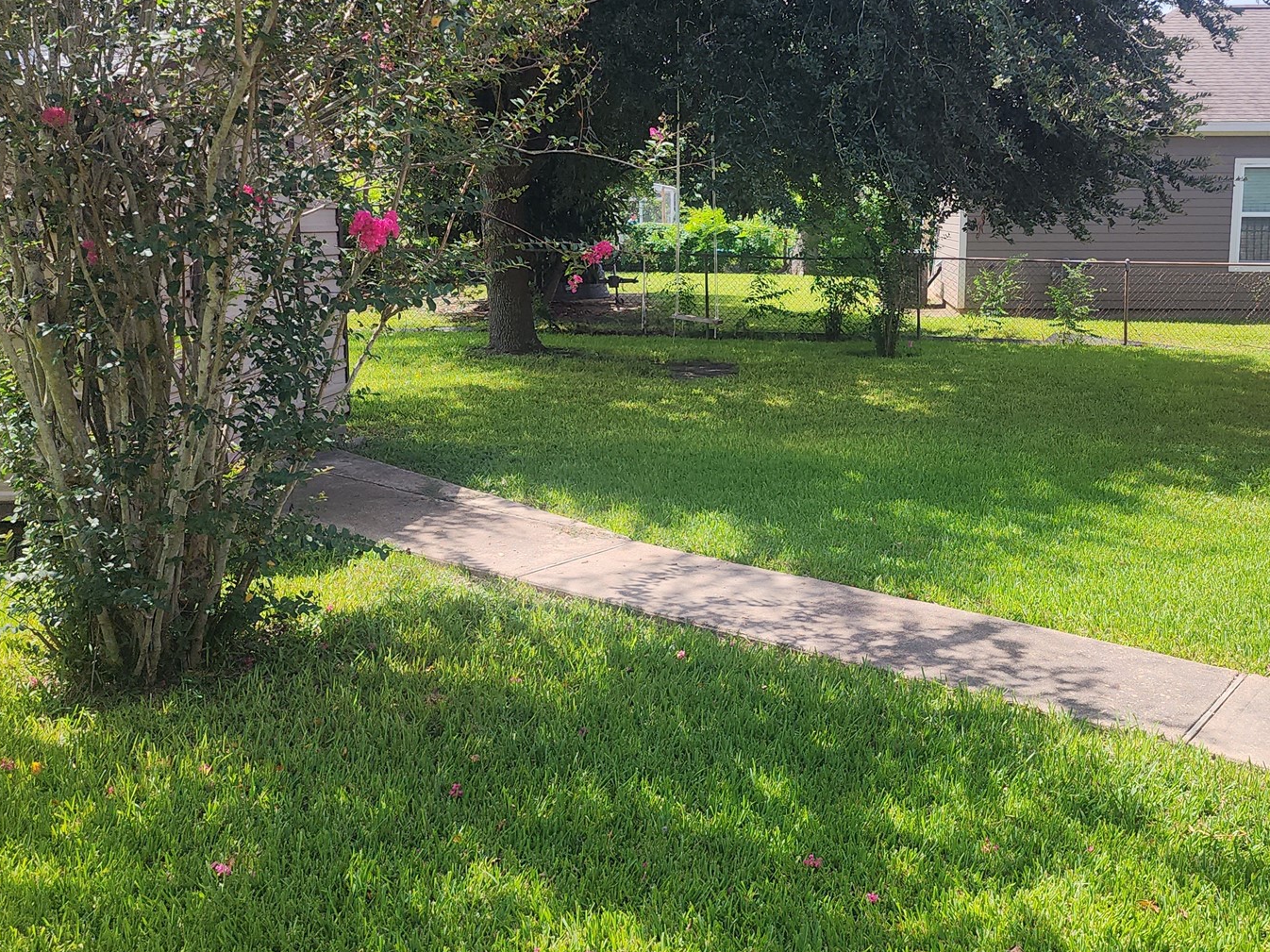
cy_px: 392
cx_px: 818
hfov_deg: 51.9
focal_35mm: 35
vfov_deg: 40.5
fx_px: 1284
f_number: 1.8
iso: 12
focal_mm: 6.4
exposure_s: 1/509
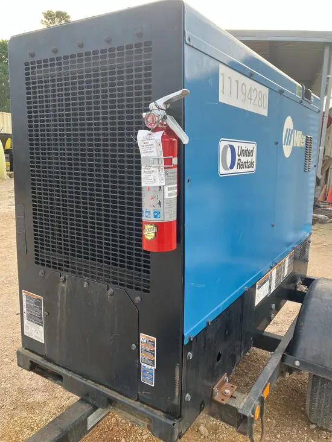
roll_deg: -2.7
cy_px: 221
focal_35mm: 28
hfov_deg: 49.8
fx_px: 358
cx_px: 166
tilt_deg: -10.5
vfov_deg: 63.4
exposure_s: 1/121
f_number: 1.8
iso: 40
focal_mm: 3.99
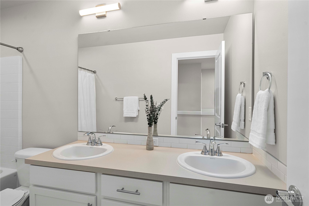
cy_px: 103
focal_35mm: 17
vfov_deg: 70.5
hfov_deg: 93.2
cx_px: 154
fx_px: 146
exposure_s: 1/30
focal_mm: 17
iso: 800
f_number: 7.1
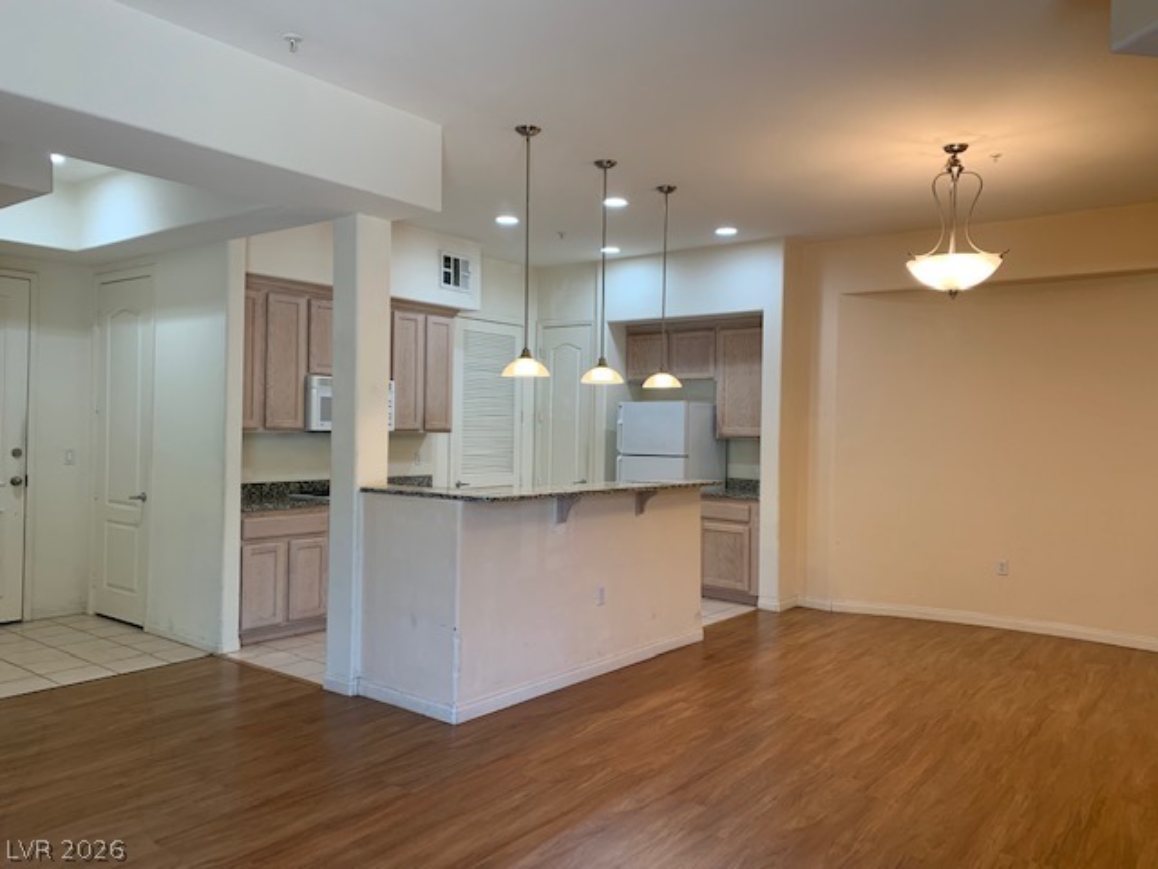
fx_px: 870
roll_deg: -0.9
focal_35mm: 26
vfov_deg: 53.1
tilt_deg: +0.1
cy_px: 434
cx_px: 579
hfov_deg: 67.3
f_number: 1.8
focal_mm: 4.25
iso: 64
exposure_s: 1/60
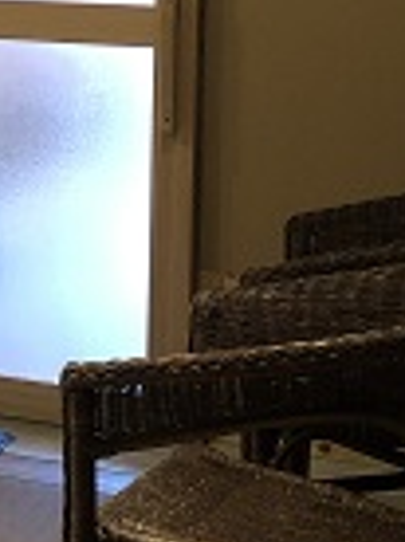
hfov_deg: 11.1
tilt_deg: -5.8
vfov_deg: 15.8
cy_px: 14
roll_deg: -0.3
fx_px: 1925
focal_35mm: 123
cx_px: -346
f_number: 1.8
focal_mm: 4
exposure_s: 1/6
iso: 80
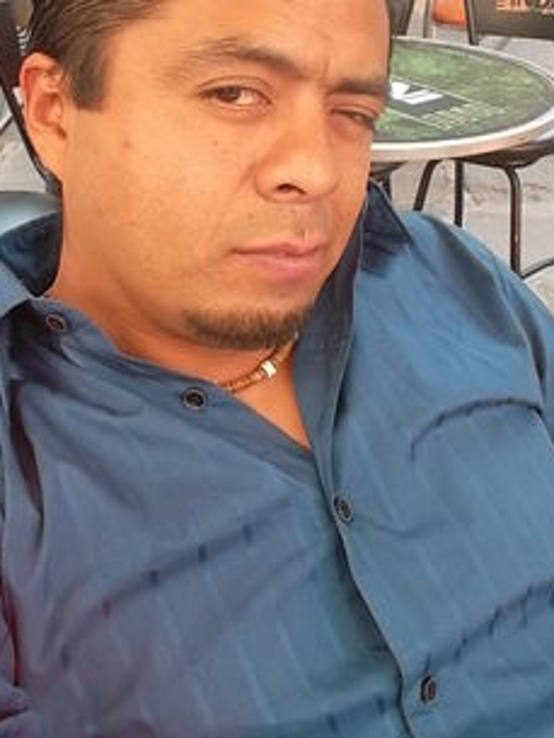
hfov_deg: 32.8
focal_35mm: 44
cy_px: 194
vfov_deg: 41.8
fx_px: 938
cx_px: 227
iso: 80
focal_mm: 4.1
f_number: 3.3
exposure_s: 1/50
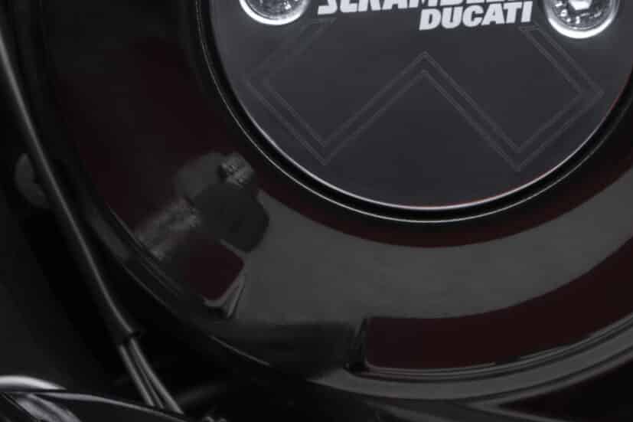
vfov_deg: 5.3
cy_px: -41
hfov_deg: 7.9
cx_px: 410
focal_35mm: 260
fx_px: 4570
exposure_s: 1/125
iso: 100
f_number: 11
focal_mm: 105
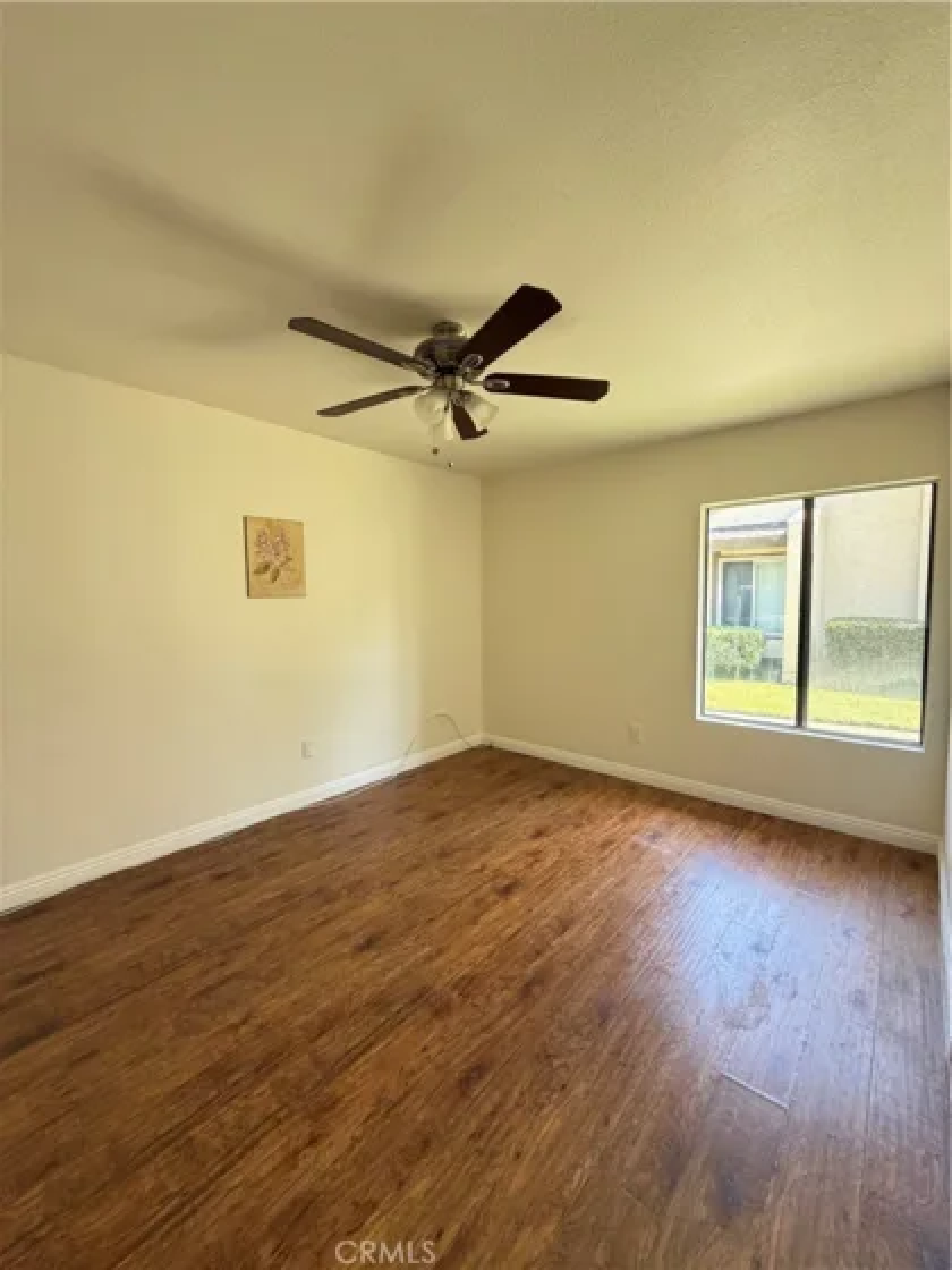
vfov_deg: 102.1
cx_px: 476
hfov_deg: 85.7
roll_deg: -0.2
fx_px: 513
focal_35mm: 14
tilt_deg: -3.7
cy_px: 635
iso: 320
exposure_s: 1/121
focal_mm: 2.22
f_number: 2.2
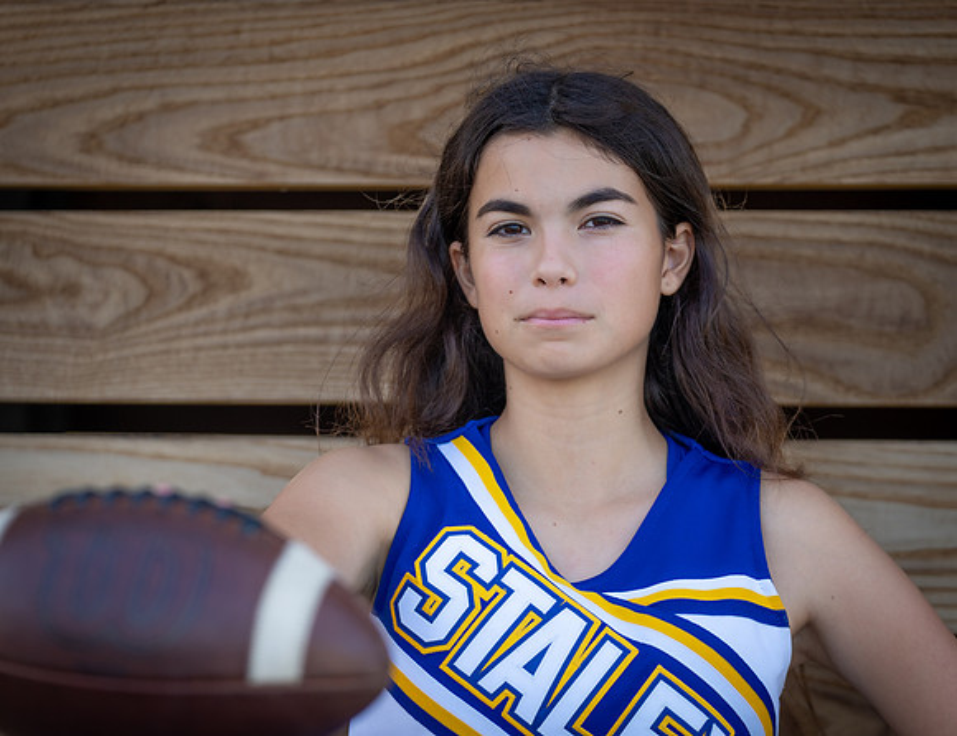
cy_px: 386
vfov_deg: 10.0
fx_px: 4195
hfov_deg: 13.0
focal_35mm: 150
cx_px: 539
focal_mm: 123
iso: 125
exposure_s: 1/320
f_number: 2.8
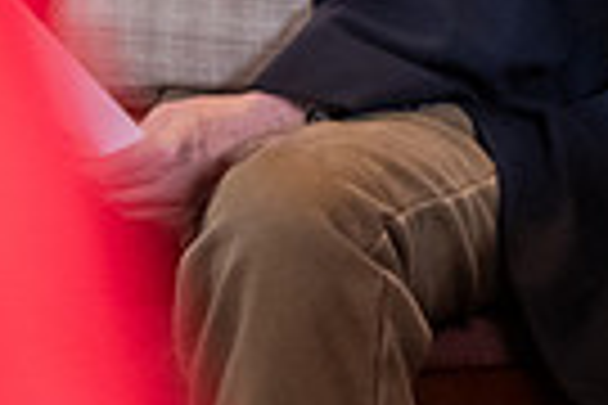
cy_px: -371
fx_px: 9457
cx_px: 1261
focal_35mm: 560
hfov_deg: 3.6
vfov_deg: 2.4
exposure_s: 1/200
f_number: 2.8
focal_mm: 130
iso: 4000
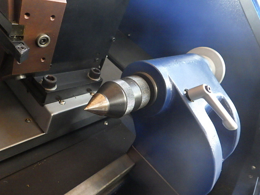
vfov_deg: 49.7
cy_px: 98
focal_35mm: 28
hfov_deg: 63.4
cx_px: 130
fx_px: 210
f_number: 3.5
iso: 1600
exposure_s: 1/25
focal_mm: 5
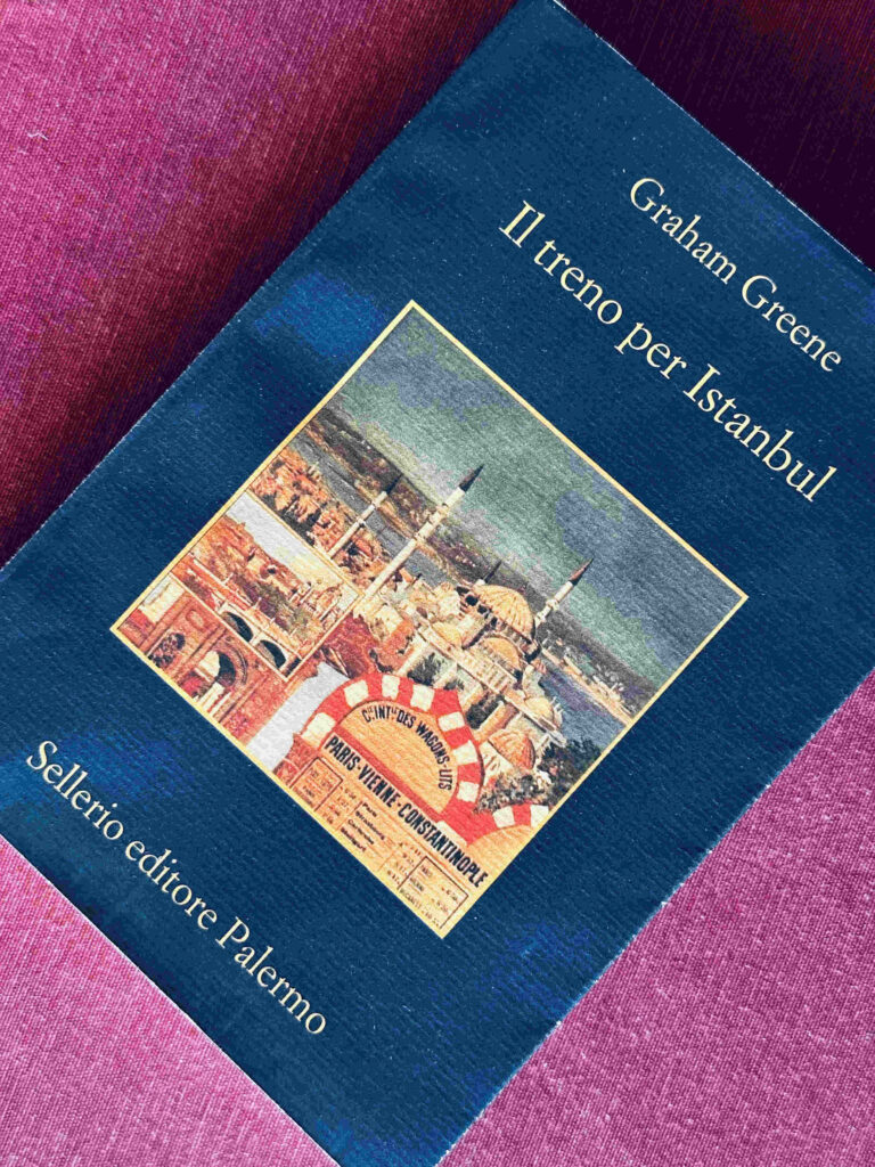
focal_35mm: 48
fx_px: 1618
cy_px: 584
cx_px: 438
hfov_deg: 30.3
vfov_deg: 39.7
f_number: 1.78
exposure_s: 1/60
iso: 200
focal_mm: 6.86
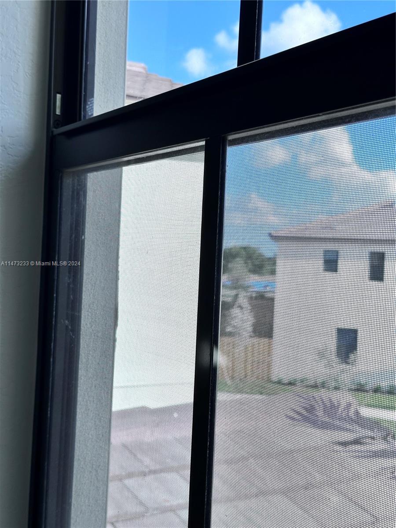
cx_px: 198
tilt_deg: +1.2
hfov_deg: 30.3
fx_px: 732
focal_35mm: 48
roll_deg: -2.6
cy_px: 264
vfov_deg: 39.7
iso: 64
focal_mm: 6.86
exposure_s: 1/1242
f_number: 1.78
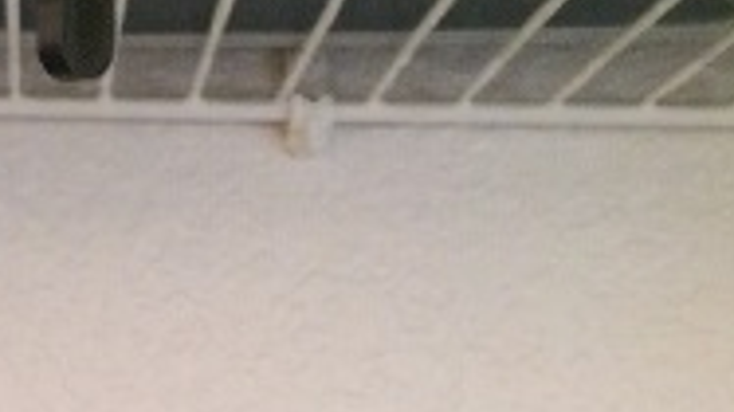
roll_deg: -1.2
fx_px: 1751
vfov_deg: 13.2
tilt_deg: +4.0
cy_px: 420
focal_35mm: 90
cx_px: -14
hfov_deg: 22.7
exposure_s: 1/15
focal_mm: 4.15
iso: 320
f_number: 2.2
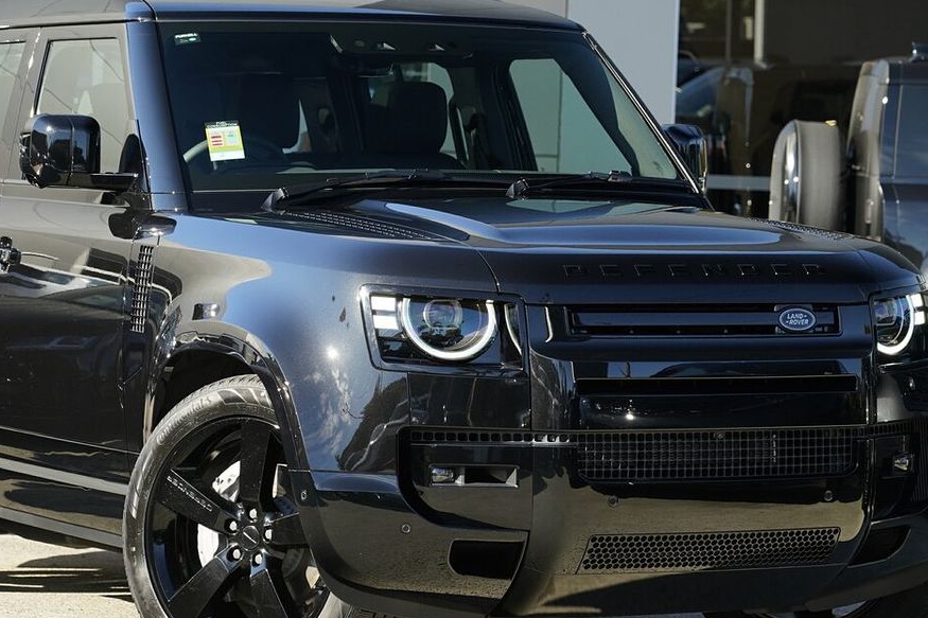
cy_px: 323
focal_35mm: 144
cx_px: 378
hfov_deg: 14.2
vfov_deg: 9.5
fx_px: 3711
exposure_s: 1/640
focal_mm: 105
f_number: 5.6
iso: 1000
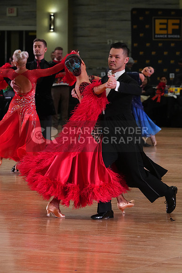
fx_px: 1516
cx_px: 91
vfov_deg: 10.3
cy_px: 136
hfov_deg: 6.9
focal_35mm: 200
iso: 4000
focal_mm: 200
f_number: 8
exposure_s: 1/200
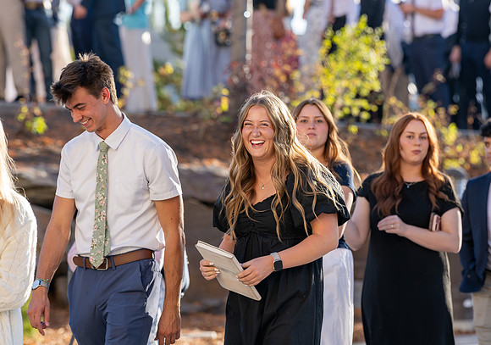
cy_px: 156
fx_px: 3220
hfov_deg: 8.7
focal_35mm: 232
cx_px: 257
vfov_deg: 6.1
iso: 100
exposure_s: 1/250
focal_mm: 200
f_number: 5
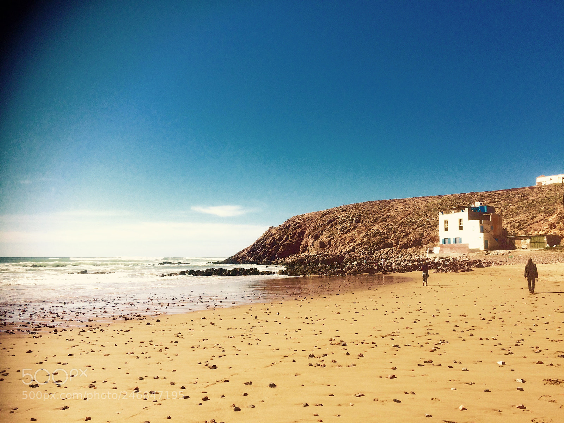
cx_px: 282
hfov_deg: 61.7
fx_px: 472
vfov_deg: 48.2
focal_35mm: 29
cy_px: 212
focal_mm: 4.15
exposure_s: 1/2933
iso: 32
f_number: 2.2
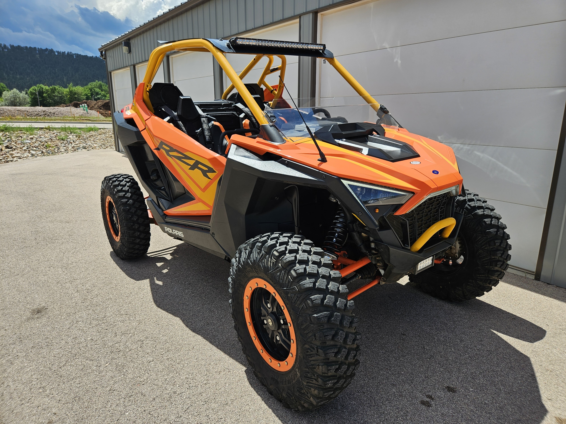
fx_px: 376
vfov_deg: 58.9
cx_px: 283
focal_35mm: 23
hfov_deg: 73.9
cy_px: 212
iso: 25
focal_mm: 5.4
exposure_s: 1/1318
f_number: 1.8
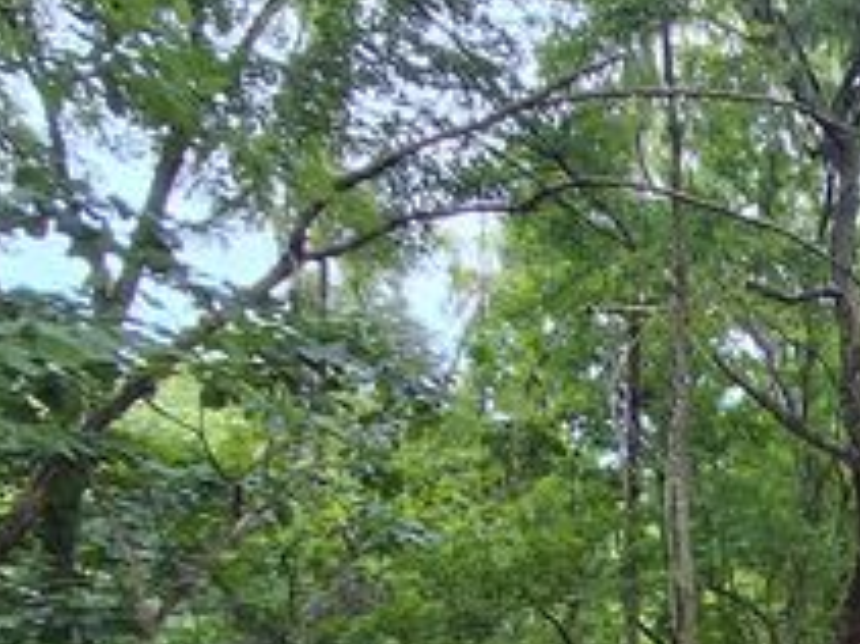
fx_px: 944
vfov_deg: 34.1
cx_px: 937
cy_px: 654
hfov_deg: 40.1
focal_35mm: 38
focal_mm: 1.64
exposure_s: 1/120
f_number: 2.2
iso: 64
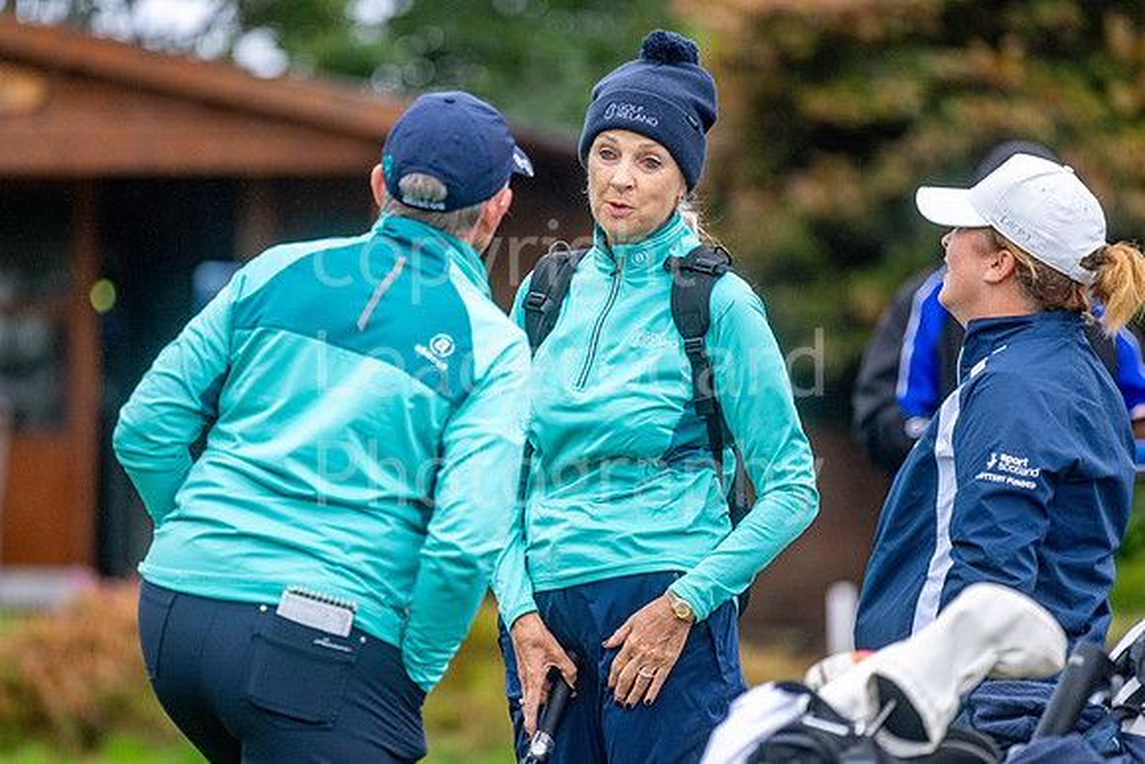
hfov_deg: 6.4
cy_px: 353
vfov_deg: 4.3
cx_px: 529
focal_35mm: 323
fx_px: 10272
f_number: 4.5
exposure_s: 1/200
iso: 1000
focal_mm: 300
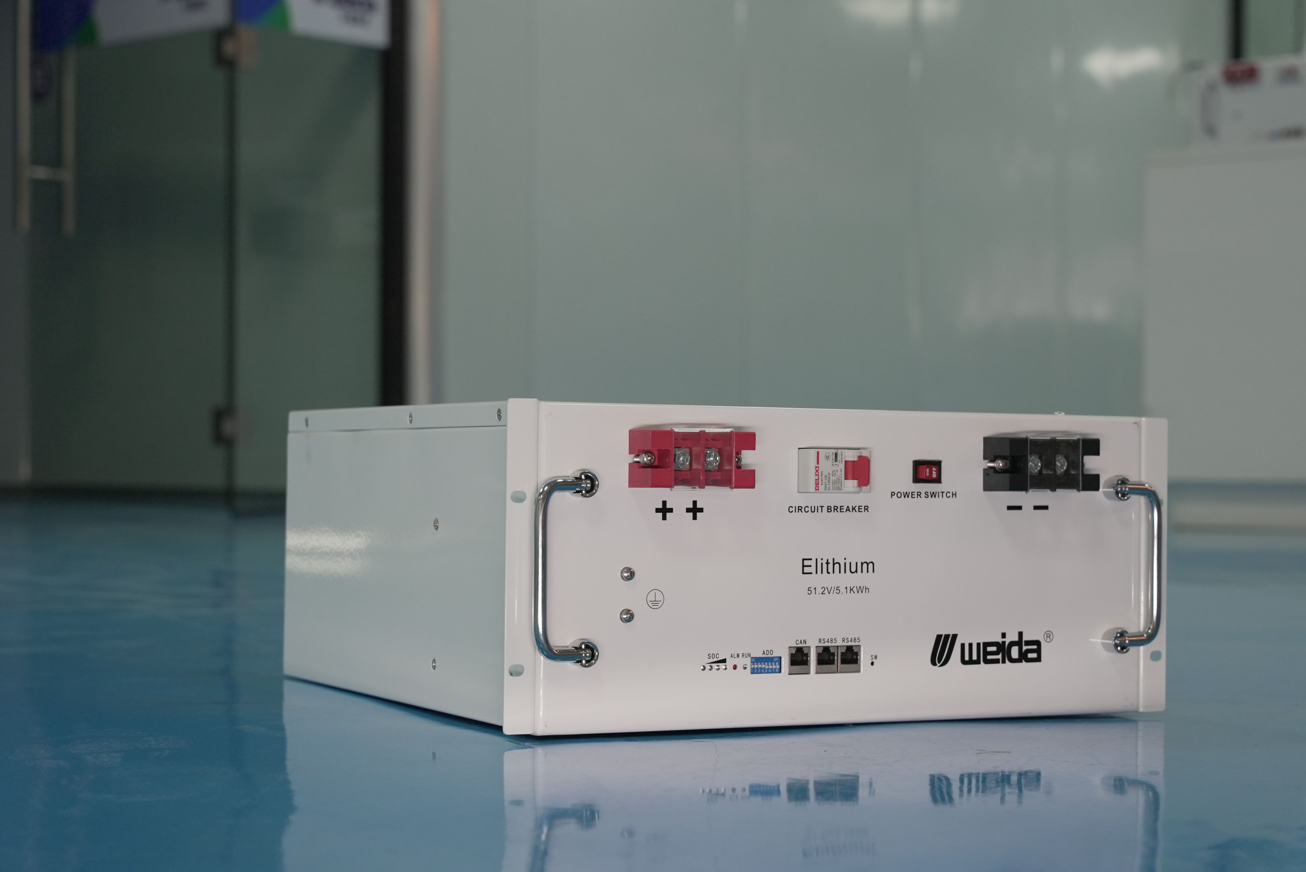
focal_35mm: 70
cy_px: 436
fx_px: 2541
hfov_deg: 28.8
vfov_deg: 19.5
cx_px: 653
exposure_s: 1/100
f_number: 6.3
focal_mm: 70
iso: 1250
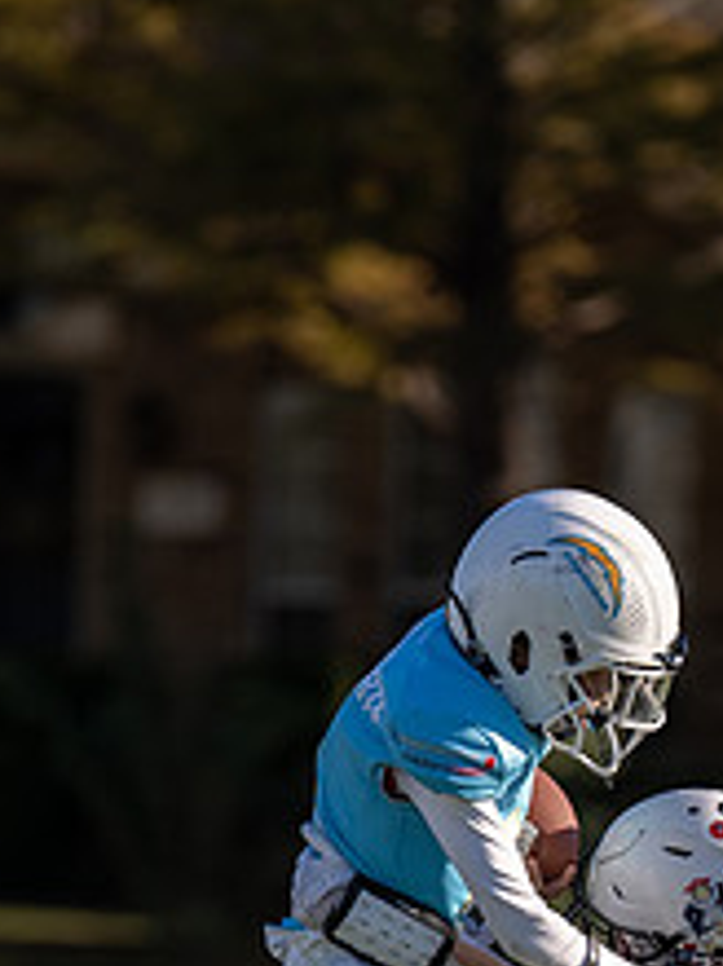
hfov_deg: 1.6
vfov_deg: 2.1
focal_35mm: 955
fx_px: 26621
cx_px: 454
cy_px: 956
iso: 100
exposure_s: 1/2000
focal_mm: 200
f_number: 2.8
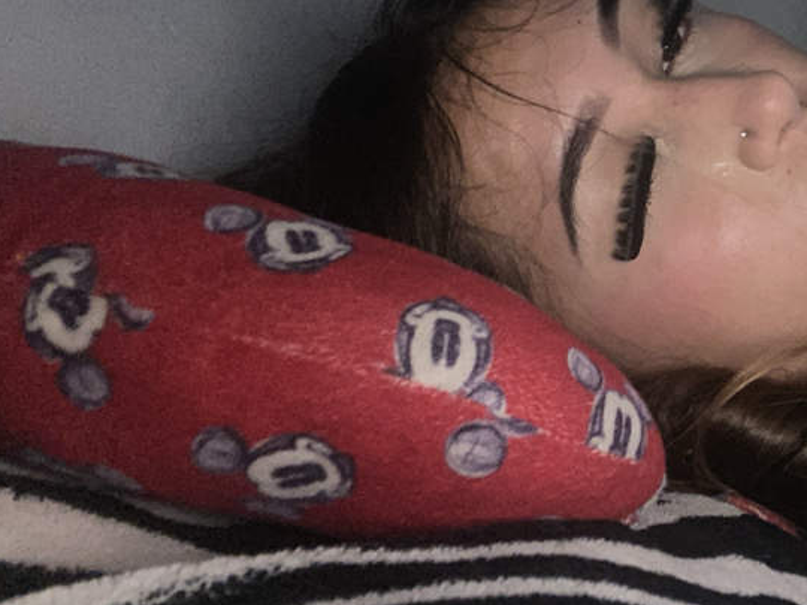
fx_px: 1072
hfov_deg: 38.7
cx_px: 705
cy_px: 103
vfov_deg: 30.6
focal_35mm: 46
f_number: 2.2
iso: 250
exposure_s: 1/16
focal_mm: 2.71
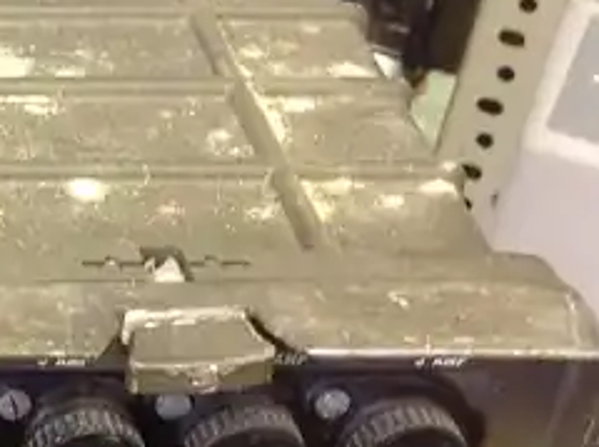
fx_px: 2521
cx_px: -534
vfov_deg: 9.9
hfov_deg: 12.2
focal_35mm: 146
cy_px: 587
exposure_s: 1/15
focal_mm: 4.28
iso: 250
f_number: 2.4
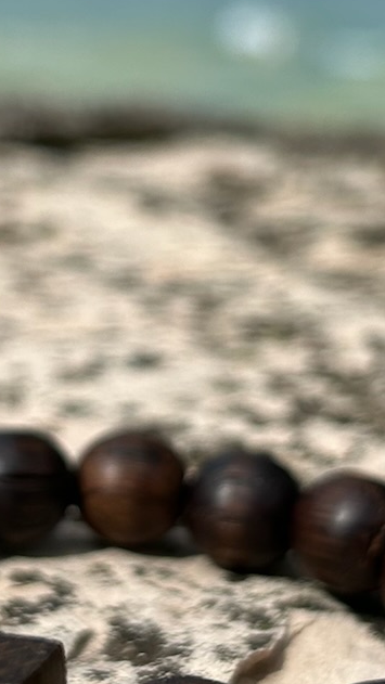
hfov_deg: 13.1
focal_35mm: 92
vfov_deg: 23.1
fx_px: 1669
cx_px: 144
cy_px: 417
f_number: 1.5
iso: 50
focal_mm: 5.7
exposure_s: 1/4115
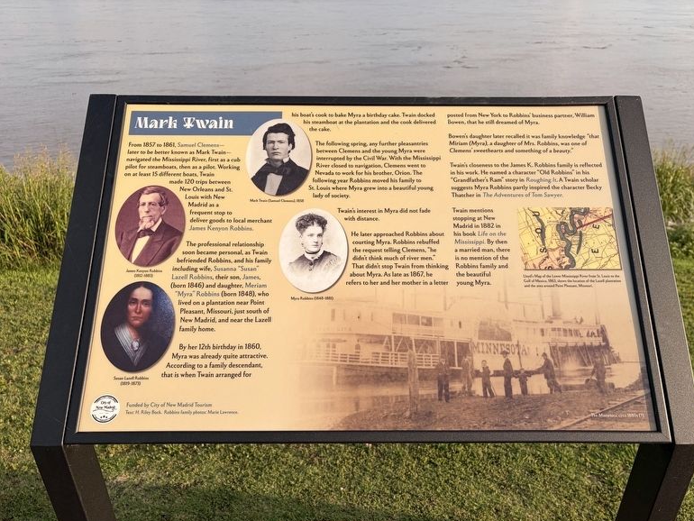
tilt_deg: -27.3
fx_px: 541
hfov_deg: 65.3
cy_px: 270
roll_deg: +0.5
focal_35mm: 27
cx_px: 360
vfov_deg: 51.4
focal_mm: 5.96
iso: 50
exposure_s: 1/1706
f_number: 1.6
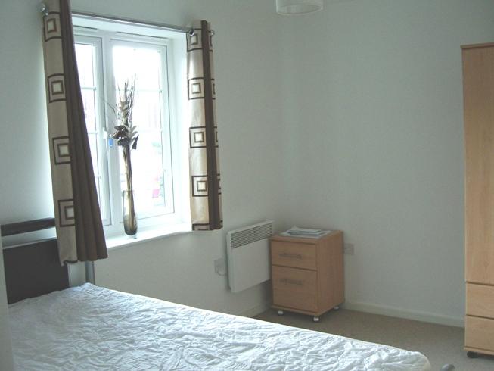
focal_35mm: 38
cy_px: 186
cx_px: 247
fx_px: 542
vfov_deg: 37.7
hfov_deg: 49.0
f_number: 2.8
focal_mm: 7.9
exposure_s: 1/80
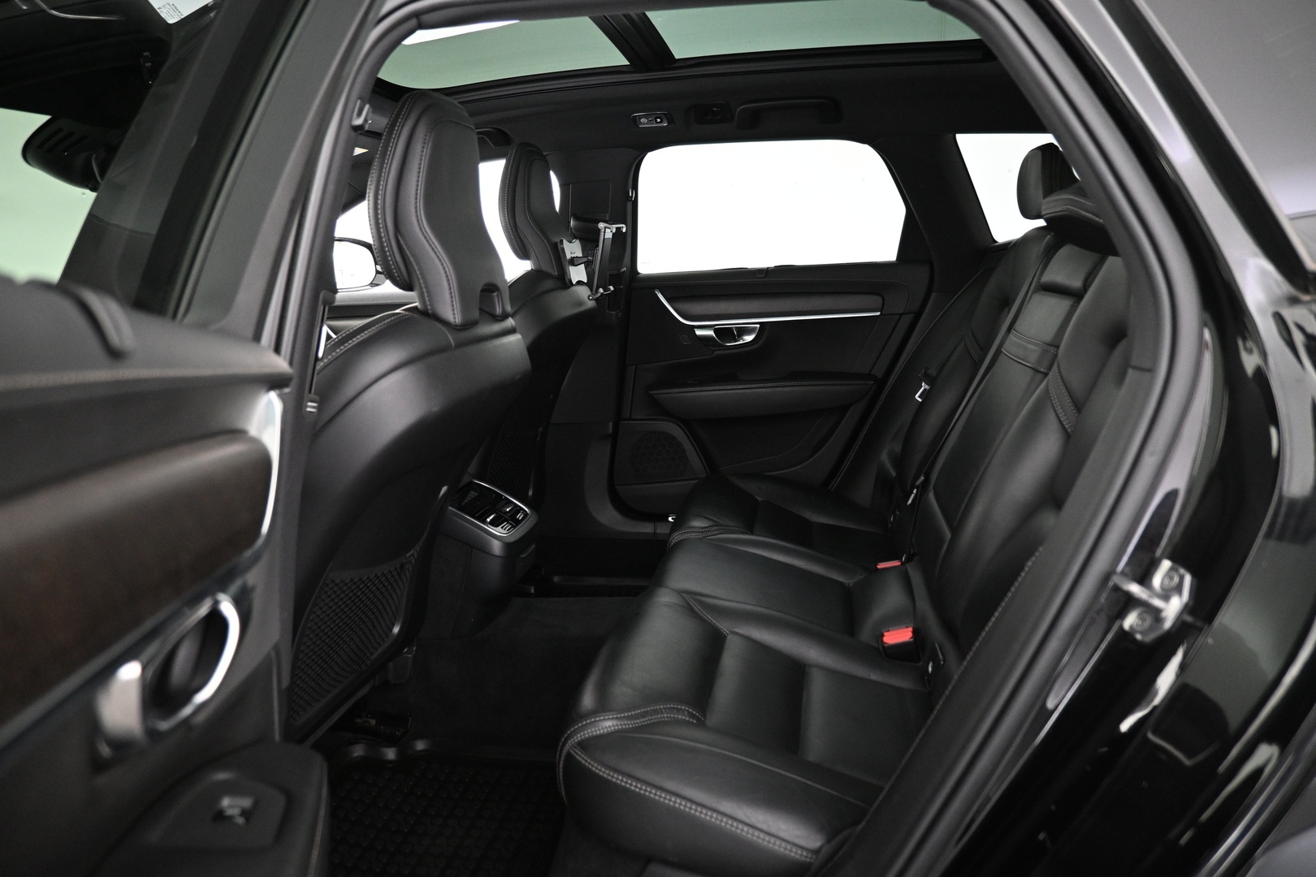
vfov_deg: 53.1
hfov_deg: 73.7
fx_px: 877
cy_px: 438
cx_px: 658
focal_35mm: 24
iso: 1600
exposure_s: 1/10
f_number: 3.5
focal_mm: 16
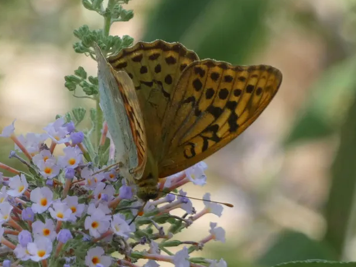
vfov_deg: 2.3
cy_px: 131
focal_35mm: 661
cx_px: 179
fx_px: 6801
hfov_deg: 3.0
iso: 160
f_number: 5.6
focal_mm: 111.5
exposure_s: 1/100
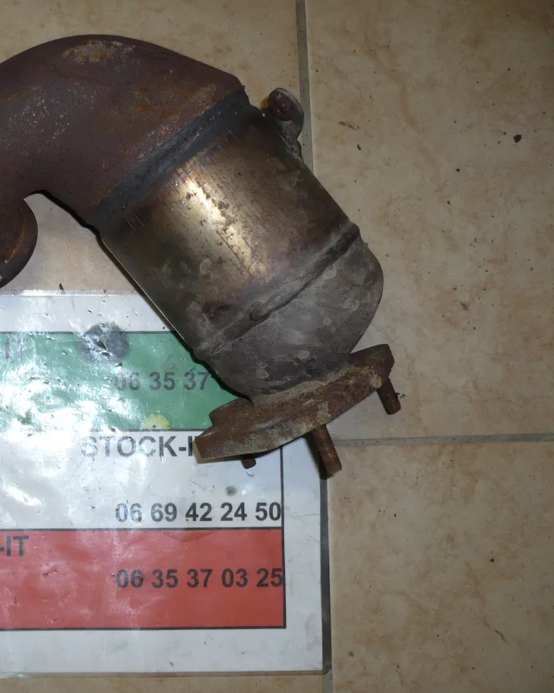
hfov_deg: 30.4
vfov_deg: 38.8
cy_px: 360
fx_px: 984
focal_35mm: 48
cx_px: 78
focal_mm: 5.8
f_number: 2.8
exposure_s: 1/30
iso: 100
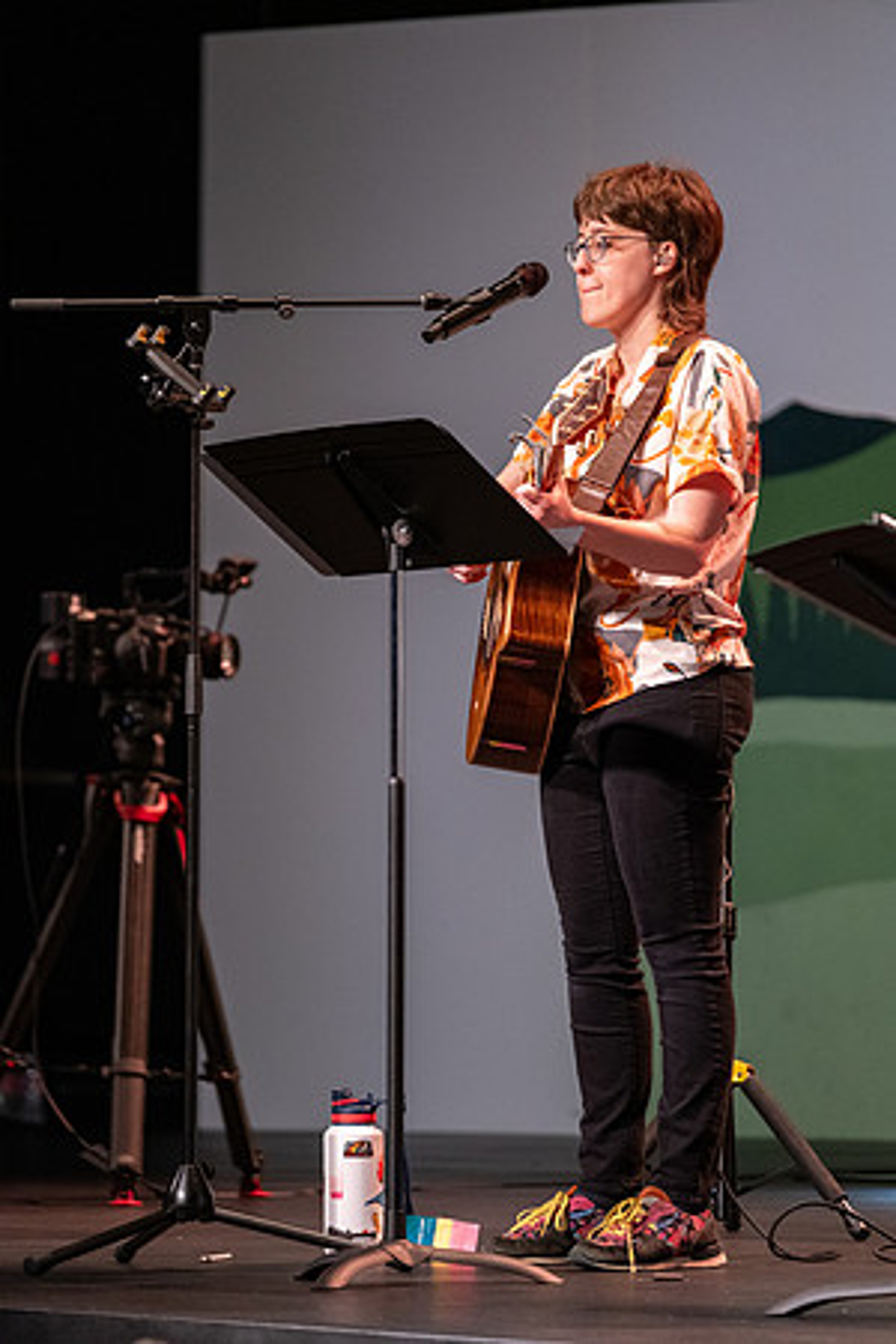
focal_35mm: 210
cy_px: 672
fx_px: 7839
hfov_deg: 6.5
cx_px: 448
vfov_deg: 9.8
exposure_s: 1/210
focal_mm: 140
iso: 2500
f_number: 2.8
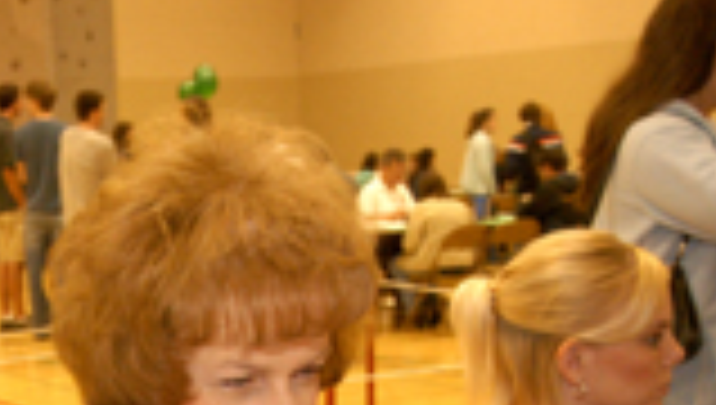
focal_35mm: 66
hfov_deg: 31.1
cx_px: 185
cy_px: 659
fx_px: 1264
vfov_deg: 16.2
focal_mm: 15
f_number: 4
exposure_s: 1/60
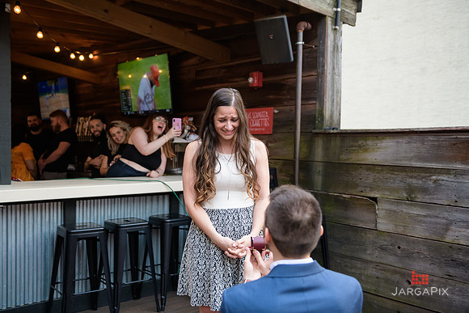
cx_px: 234
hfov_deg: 54.4
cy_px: 156
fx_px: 456
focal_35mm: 35
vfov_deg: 37.9
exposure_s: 1/250
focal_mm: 35
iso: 1000
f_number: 3.2
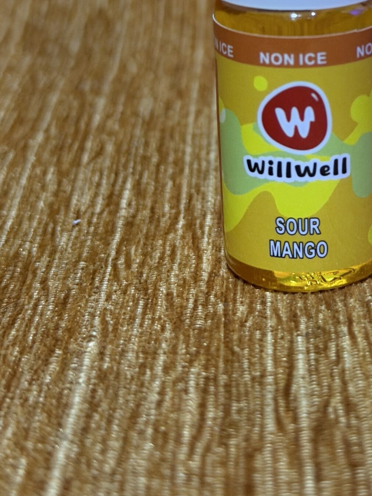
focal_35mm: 91
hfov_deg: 16.1
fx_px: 1303
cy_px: 68
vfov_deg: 21.2
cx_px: 288
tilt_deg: -20.8
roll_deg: +3.7
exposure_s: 1/40
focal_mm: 6.76
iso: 500
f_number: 1.78
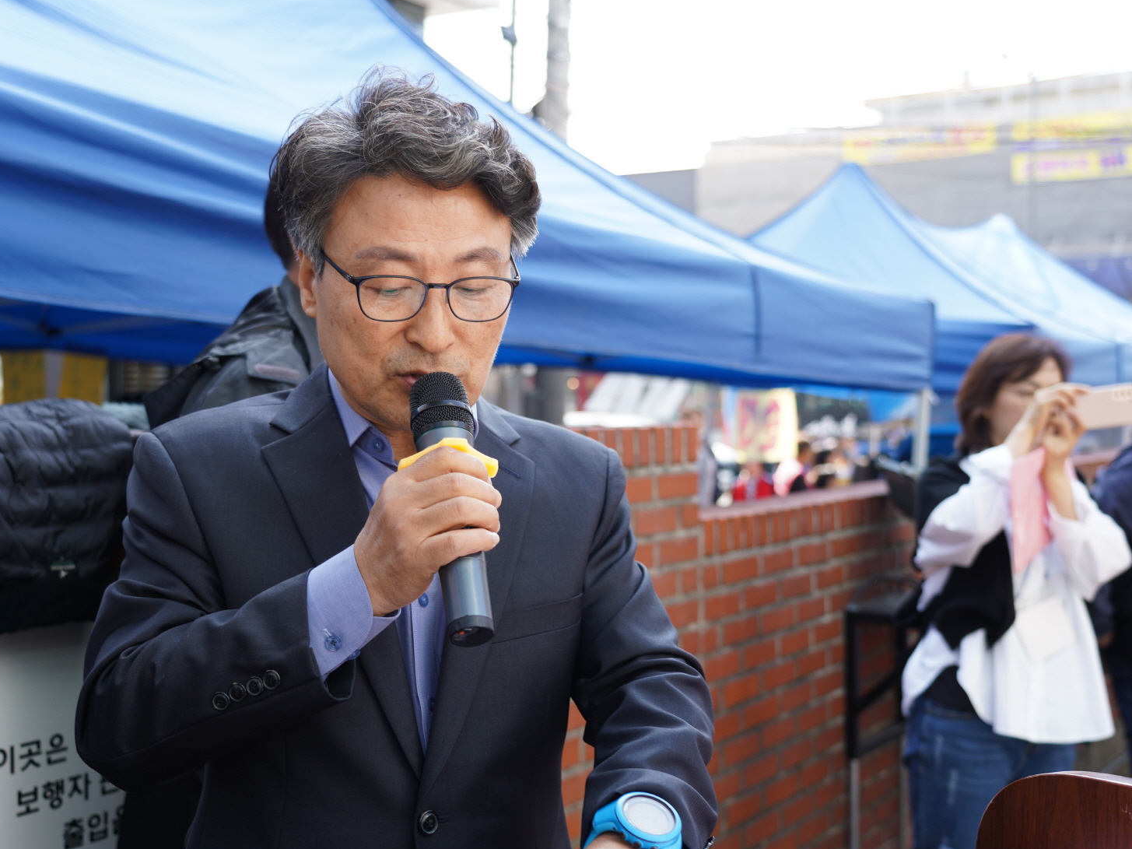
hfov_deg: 42.9
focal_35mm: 44
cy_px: 449
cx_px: 563
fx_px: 1439
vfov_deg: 32.9
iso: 100
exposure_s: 1/125
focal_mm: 37
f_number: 4
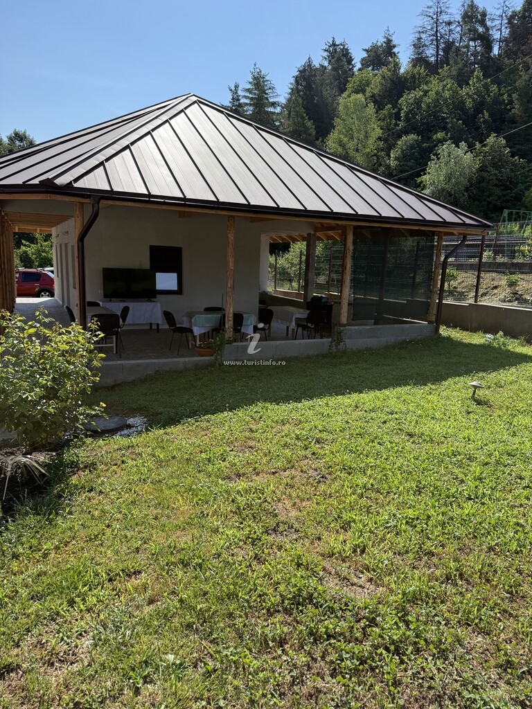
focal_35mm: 24
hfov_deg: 56.8
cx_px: 266
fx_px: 492
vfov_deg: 71.6
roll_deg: -3.1
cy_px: 354
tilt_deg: -10.8
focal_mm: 6.76
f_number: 1.78
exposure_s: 1/4673
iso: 100
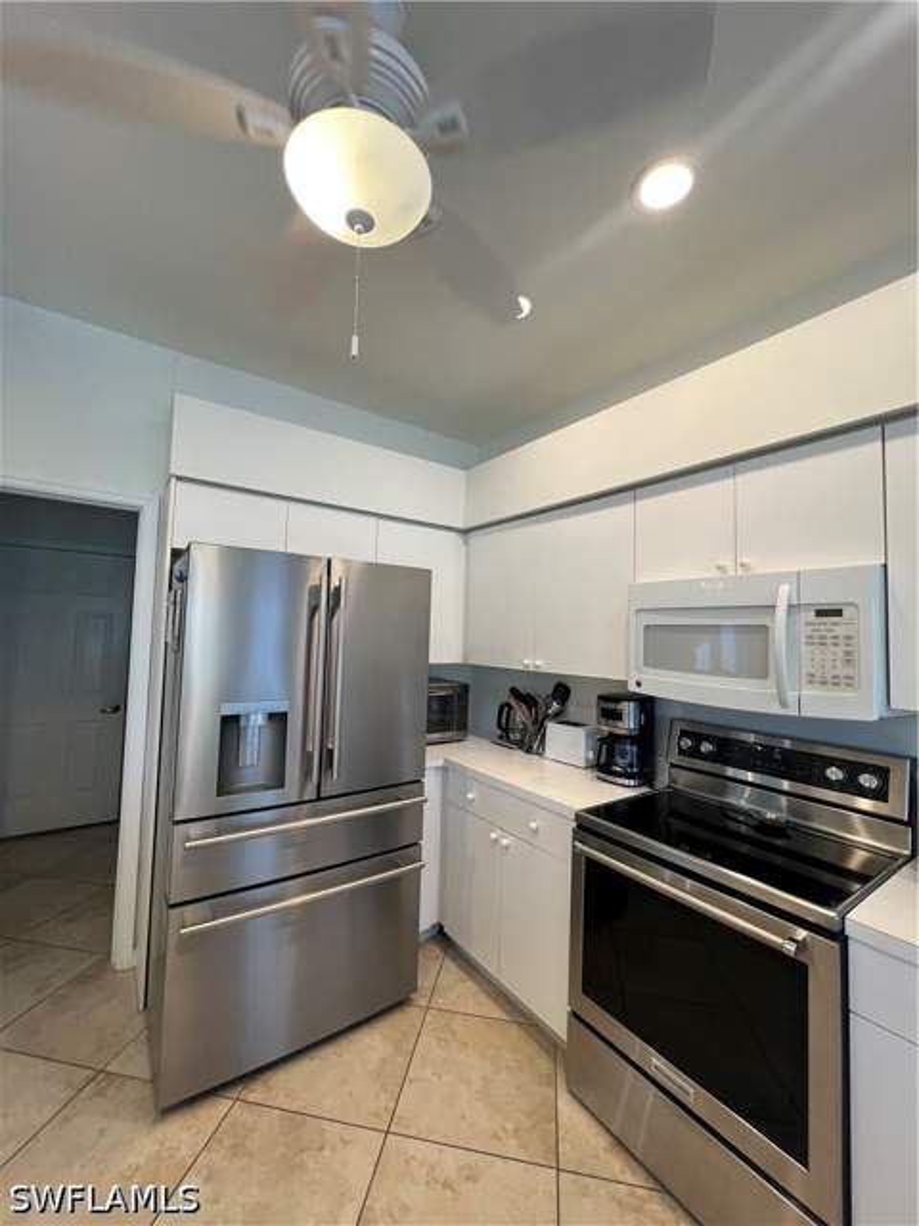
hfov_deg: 89.9
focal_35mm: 13
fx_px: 460
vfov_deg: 106.2
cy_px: 613
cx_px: 460
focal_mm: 1.57
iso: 40
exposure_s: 1/40
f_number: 1.8
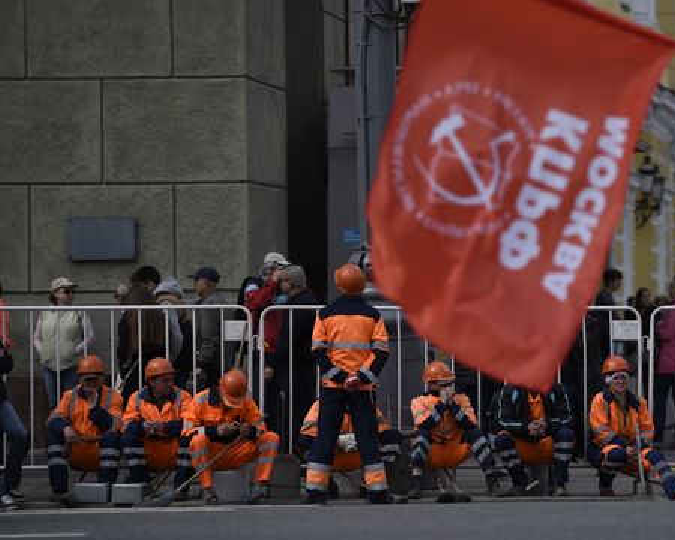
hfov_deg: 9.8
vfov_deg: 7.8
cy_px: 276
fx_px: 3936
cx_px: 477
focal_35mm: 197
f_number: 2.8
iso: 100
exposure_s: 1/2500
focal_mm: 135
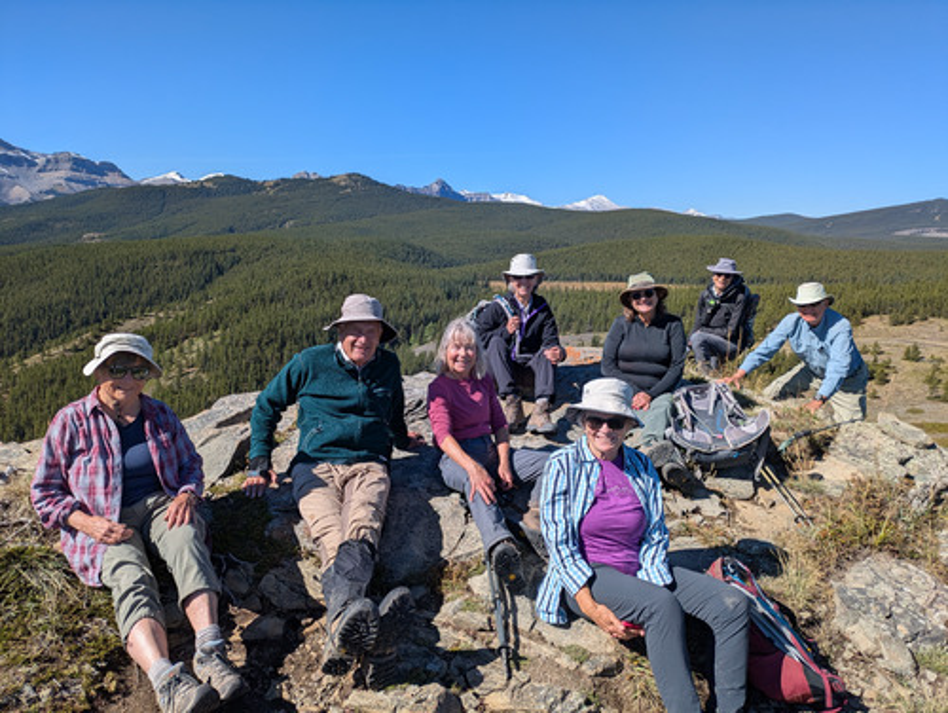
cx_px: 474
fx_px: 685
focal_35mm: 25
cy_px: 356
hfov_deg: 69.3
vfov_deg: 55.0
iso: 39
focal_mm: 5.43
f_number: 1.89
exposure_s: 1/2028
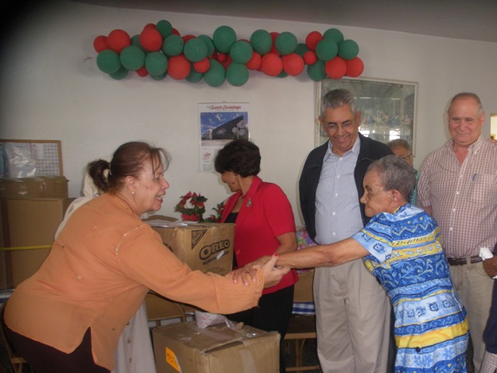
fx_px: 517
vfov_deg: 39.7
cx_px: 248
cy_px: 186
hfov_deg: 51.4
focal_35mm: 36
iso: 200
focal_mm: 6.3
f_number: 3.5
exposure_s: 1/30
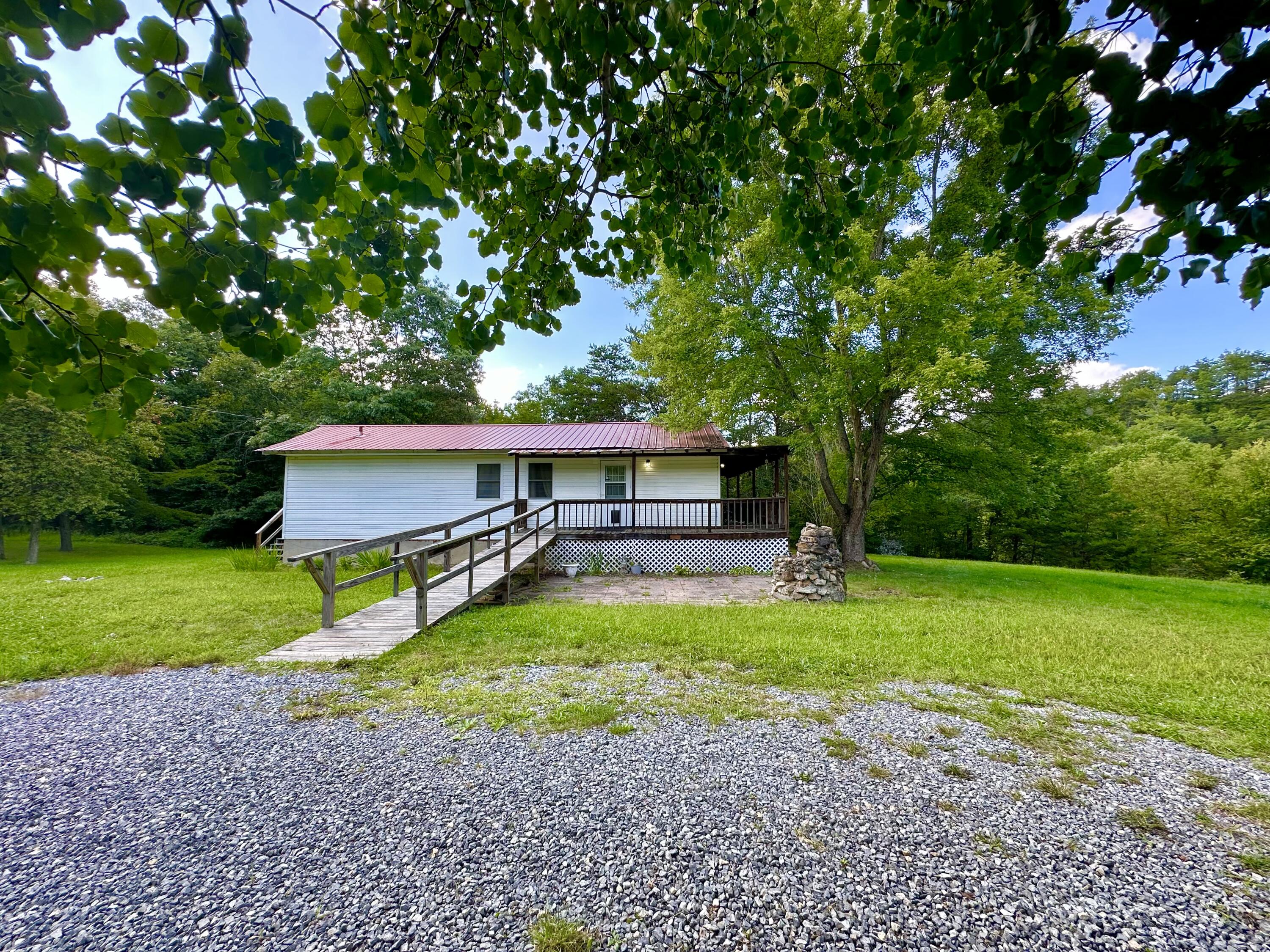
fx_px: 514
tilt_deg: +3.6
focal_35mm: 14
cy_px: 476
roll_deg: +0.0
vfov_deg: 85.7
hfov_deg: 102.1
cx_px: 635
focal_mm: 2.22
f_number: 2.2
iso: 40
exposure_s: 1/197
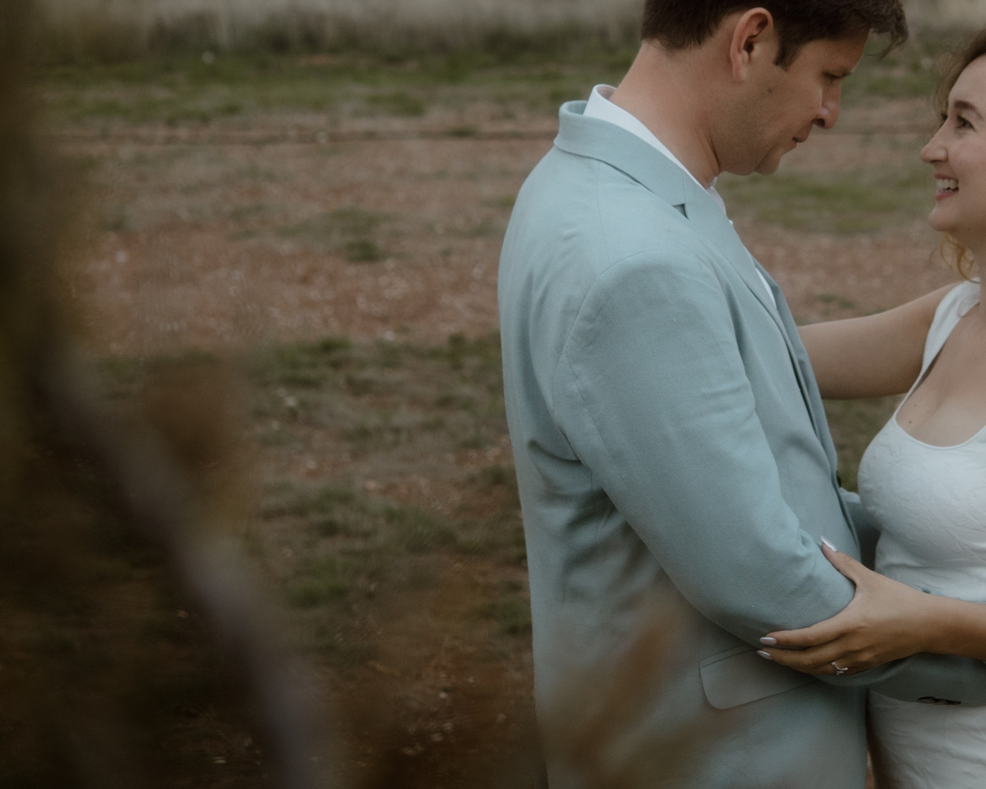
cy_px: 158
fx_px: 2539
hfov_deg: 21.7
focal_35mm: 87
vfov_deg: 17.5
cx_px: 763
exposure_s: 1/320
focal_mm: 30
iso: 200
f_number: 3.2
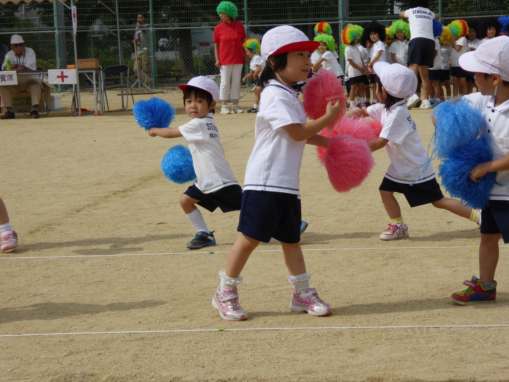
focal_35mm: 107
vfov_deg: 13.8
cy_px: 191
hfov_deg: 18.4
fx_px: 1573
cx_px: 254
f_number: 5
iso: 100
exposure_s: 1/800
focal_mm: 17.5
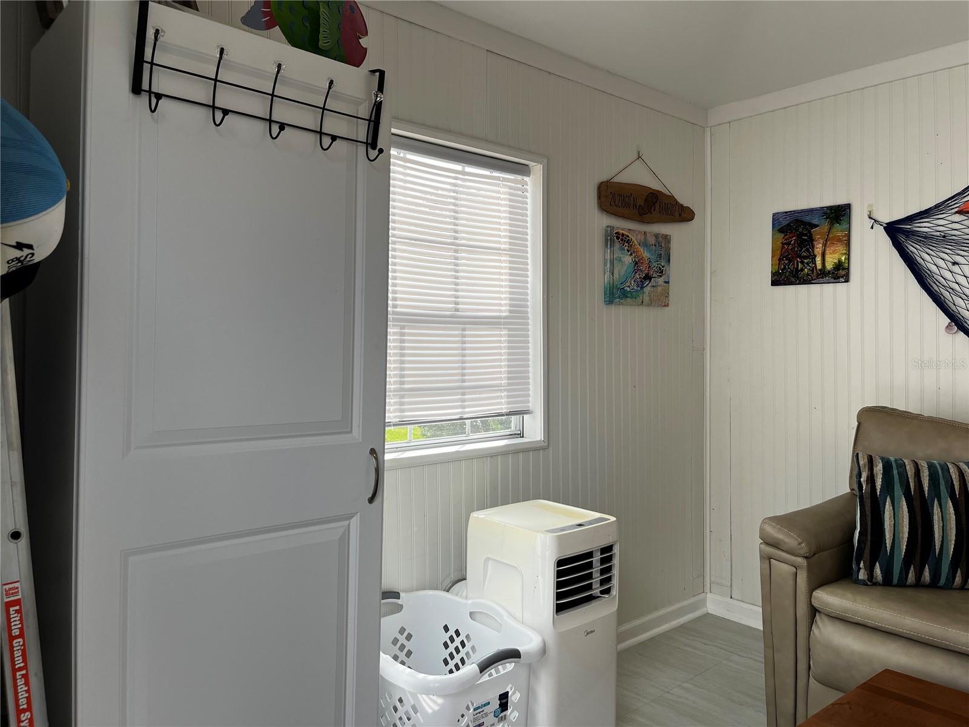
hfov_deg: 67.3
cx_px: 484
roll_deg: +0.5
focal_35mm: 26
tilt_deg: -1.3
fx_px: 728
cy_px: 364
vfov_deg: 53.1
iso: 50
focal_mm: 5.1
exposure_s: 1/642
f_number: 1.6
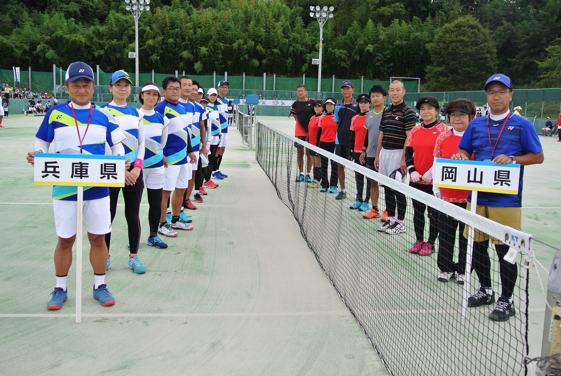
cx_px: 280
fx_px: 546
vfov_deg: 37.9
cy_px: 188
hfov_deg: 54.4
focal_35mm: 35
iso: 100
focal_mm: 13.1
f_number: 4
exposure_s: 1/400
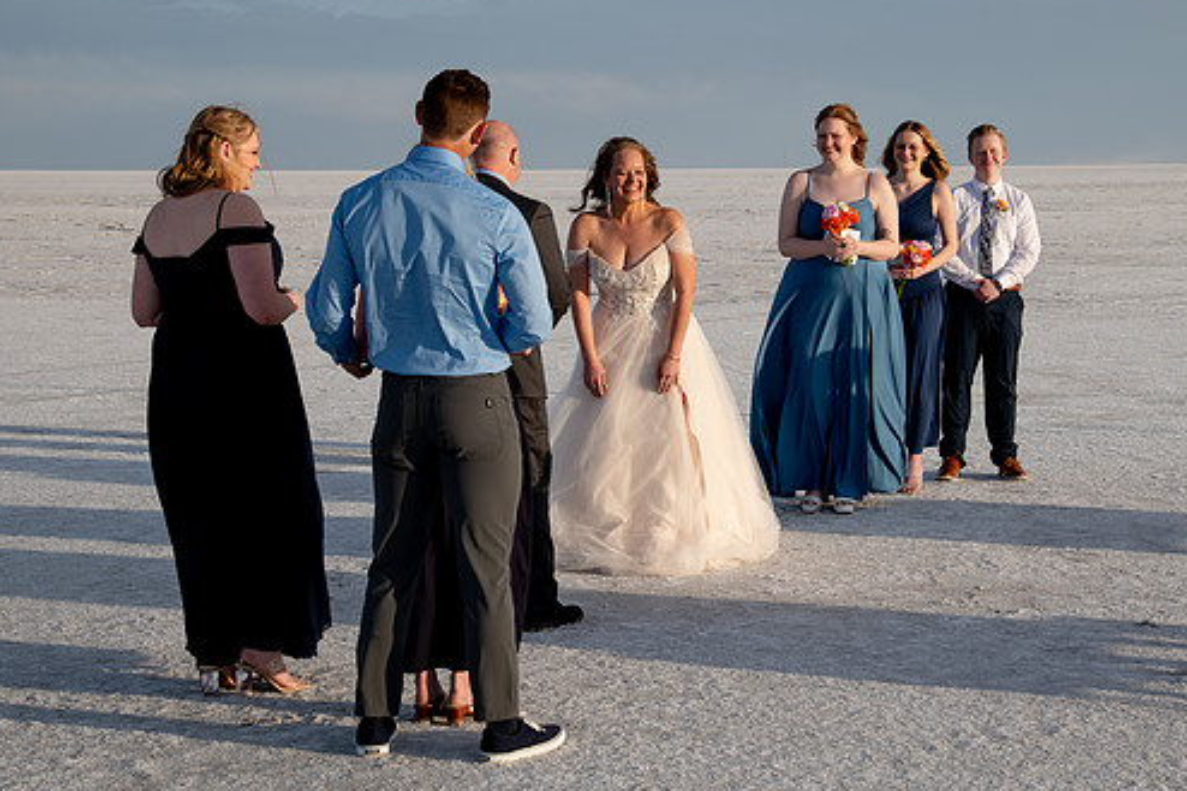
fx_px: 2472
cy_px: 340
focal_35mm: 75
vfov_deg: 18.2
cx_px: 703
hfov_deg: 27.0
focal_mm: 52
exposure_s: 1/320
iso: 200
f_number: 8
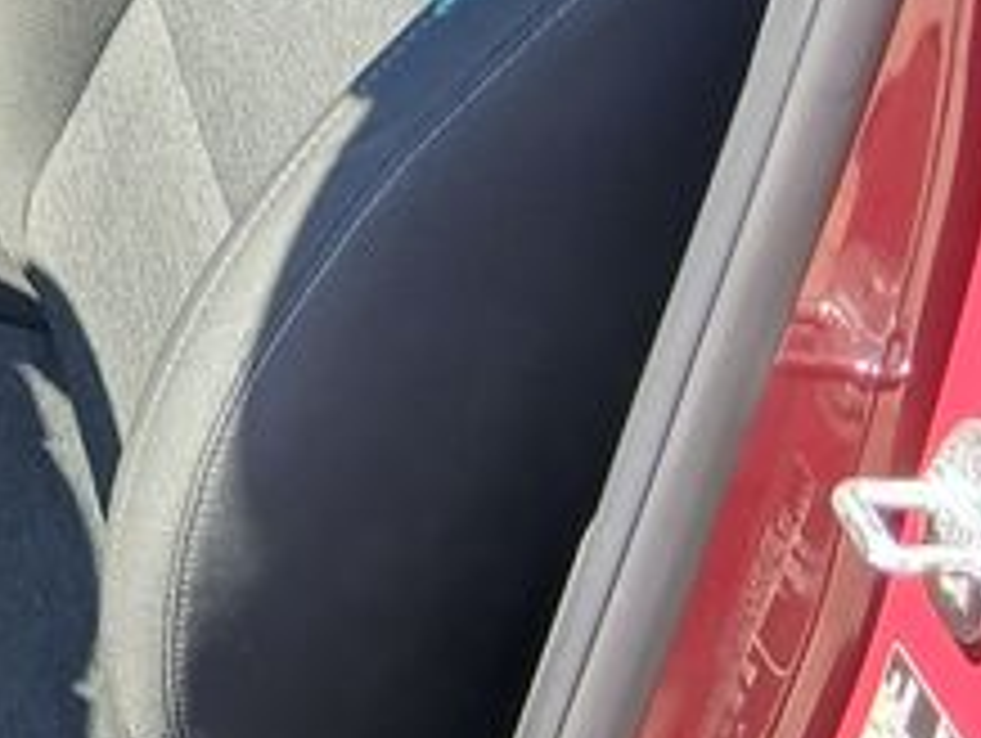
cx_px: -702
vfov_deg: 11.9
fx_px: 3461
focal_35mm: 122
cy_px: -176
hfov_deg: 14.5
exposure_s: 1/50
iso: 20
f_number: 1.8
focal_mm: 3.98
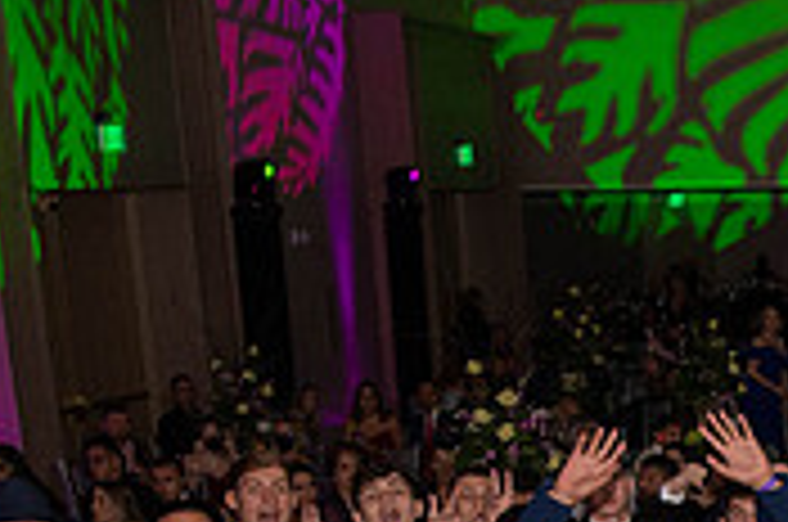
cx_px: 1071
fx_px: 1857
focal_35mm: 85
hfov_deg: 21.3
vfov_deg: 14.9
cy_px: 777
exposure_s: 1/125
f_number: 6.3
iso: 1250
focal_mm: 24
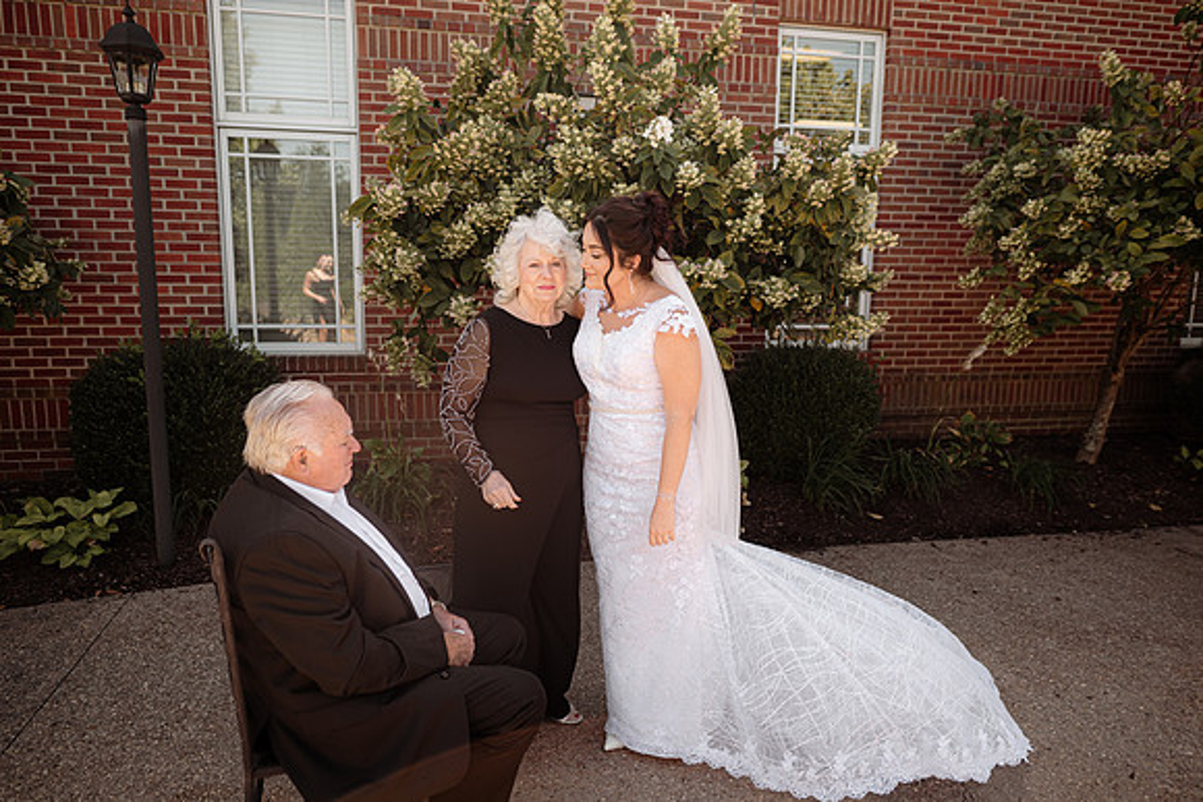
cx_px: 602
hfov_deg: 73.7
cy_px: 401
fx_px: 802
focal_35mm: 24
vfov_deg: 53.2
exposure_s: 1/640
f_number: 2.8
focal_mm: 24
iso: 160
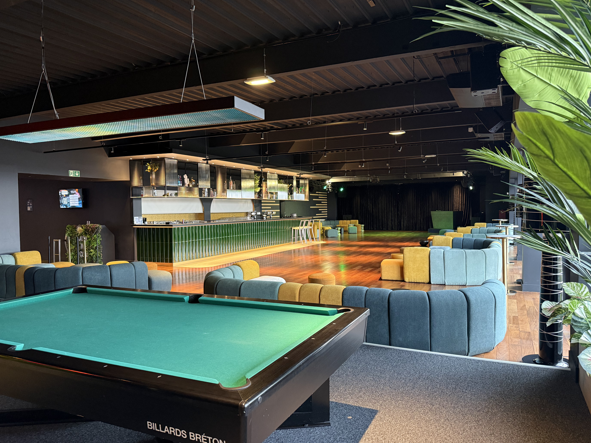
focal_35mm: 25
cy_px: 222
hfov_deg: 69.4
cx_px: 307
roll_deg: +0.8
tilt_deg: -1.7
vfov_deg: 54.9
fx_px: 427
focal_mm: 6.76
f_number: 1.78
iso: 500
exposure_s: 1/50
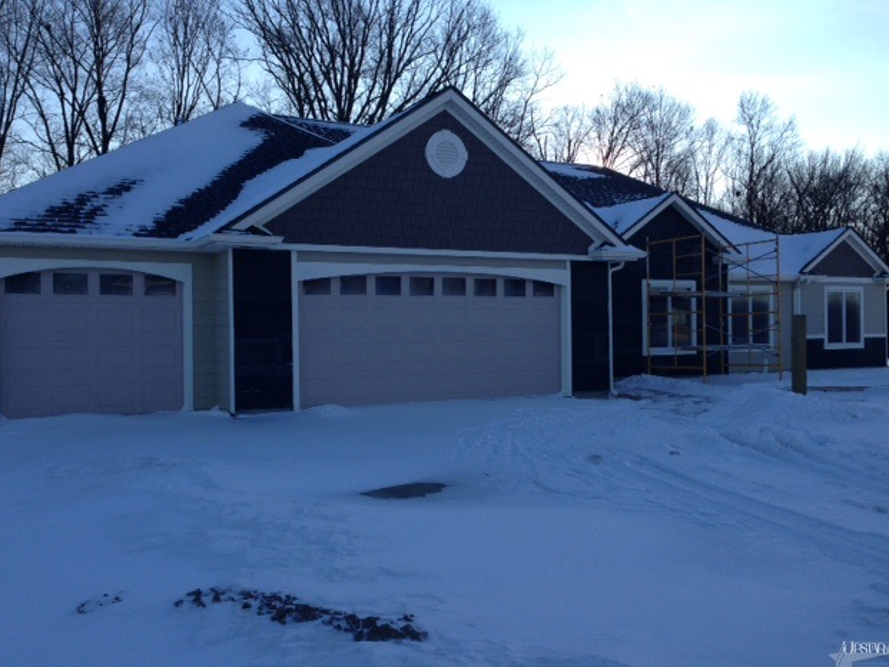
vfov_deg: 41.8
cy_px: 334
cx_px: 438
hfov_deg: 53.9
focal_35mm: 34
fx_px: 873
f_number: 2.4
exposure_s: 1/1153
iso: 50
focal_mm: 4.12
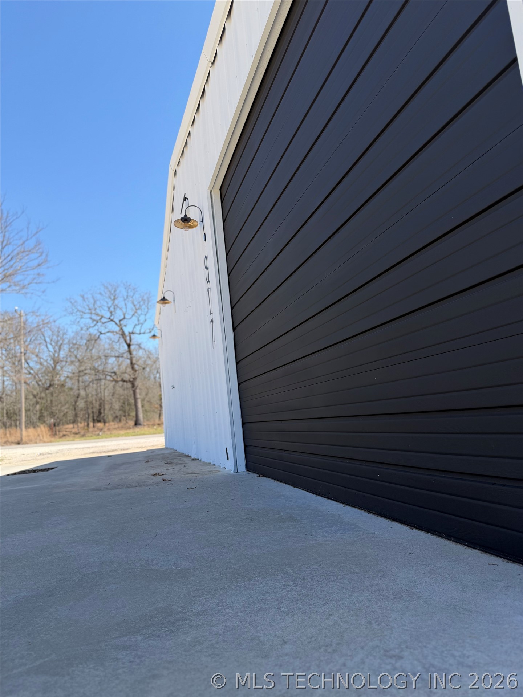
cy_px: 348
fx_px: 483
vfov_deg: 71.6
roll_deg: +4.4
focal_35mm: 24
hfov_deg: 56.8
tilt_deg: +7.9
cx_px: 262
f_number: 1.78
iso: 80
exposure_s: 1/1855
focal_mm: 6.76
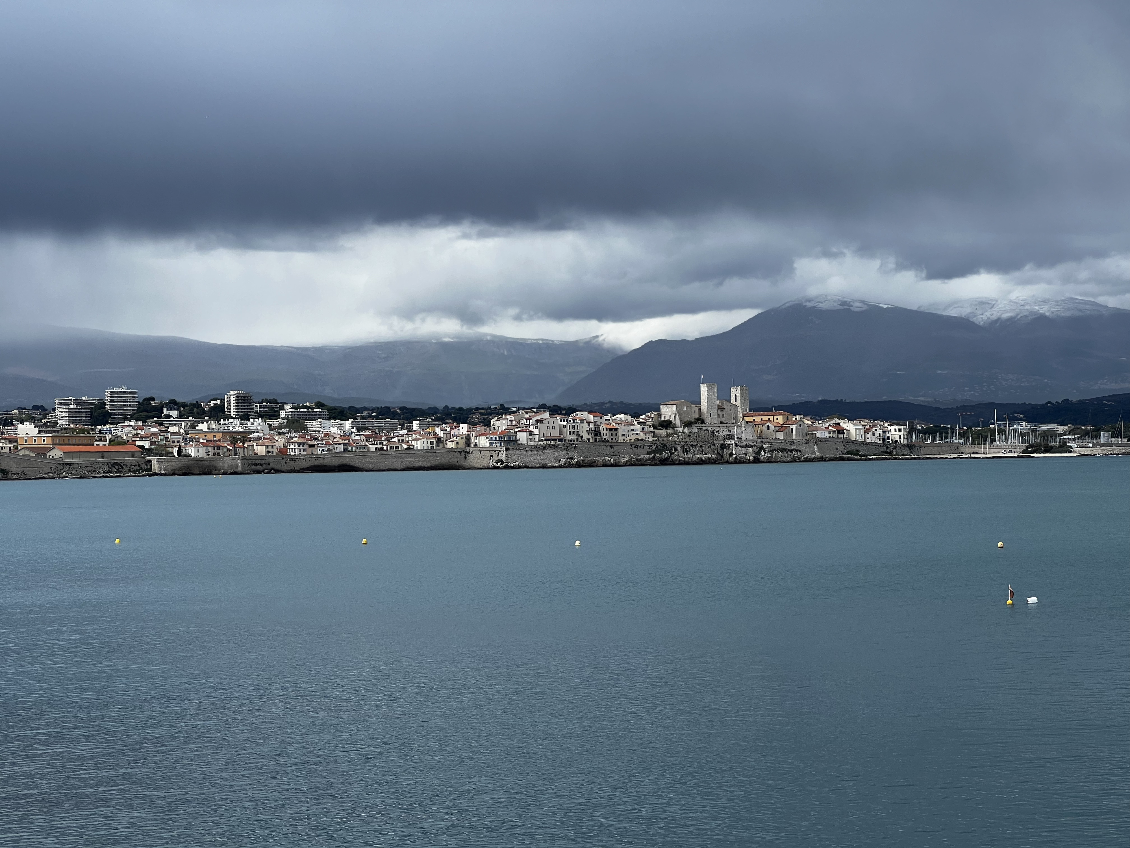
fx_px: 2514
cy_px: 424
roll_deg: +1.7
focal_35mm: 77
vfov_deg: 19.1
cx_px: 565
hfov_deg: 25.3
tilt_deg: +1.7
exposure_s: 1/440
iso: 32
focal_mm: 9
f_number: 2.8
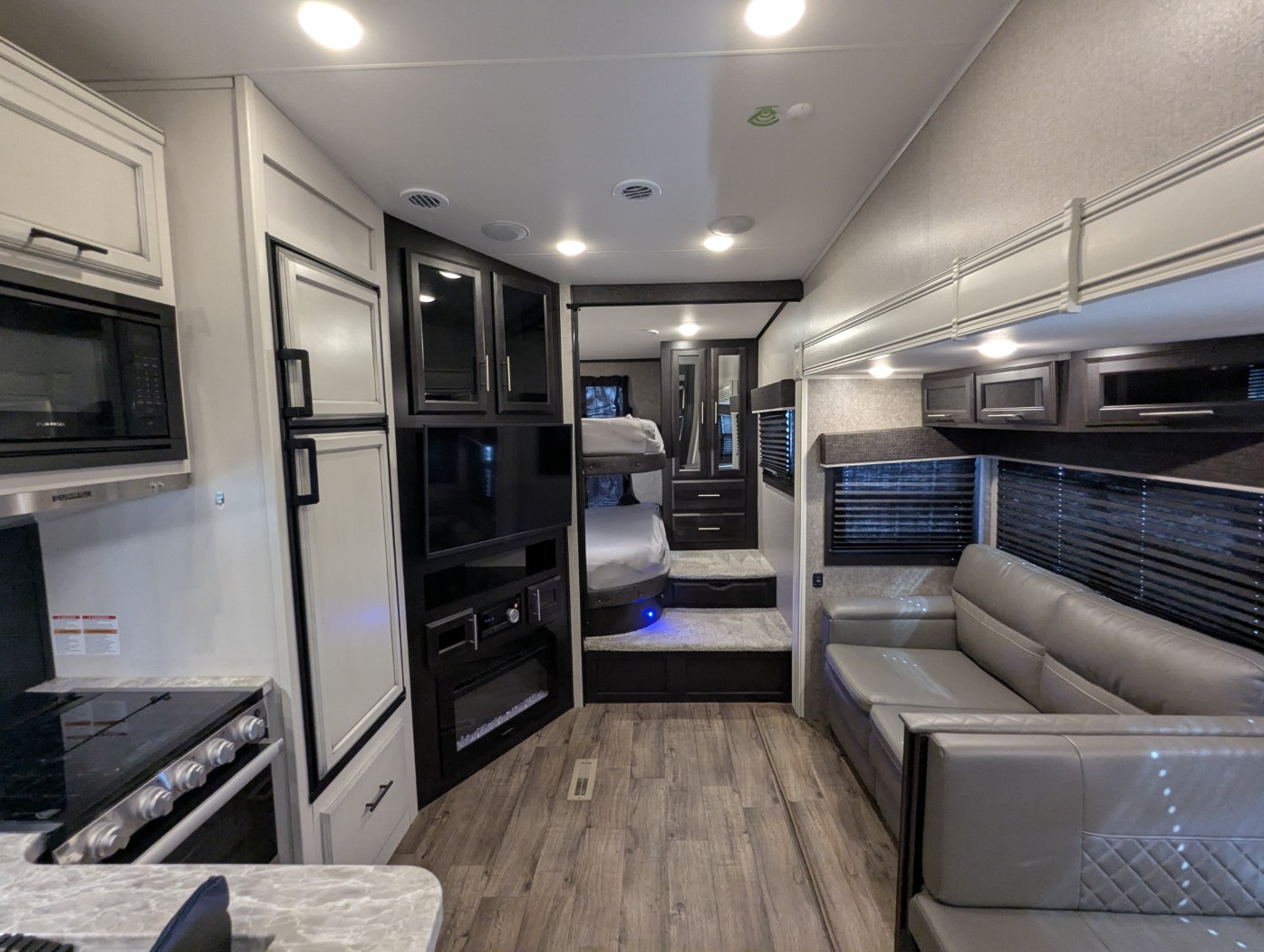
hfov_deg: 94.4
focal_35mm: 16
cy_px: 476
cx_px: 632
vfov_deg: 78.2
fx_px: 585
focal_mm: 2.35
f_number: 2.2
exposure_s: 1/36.6
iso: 301
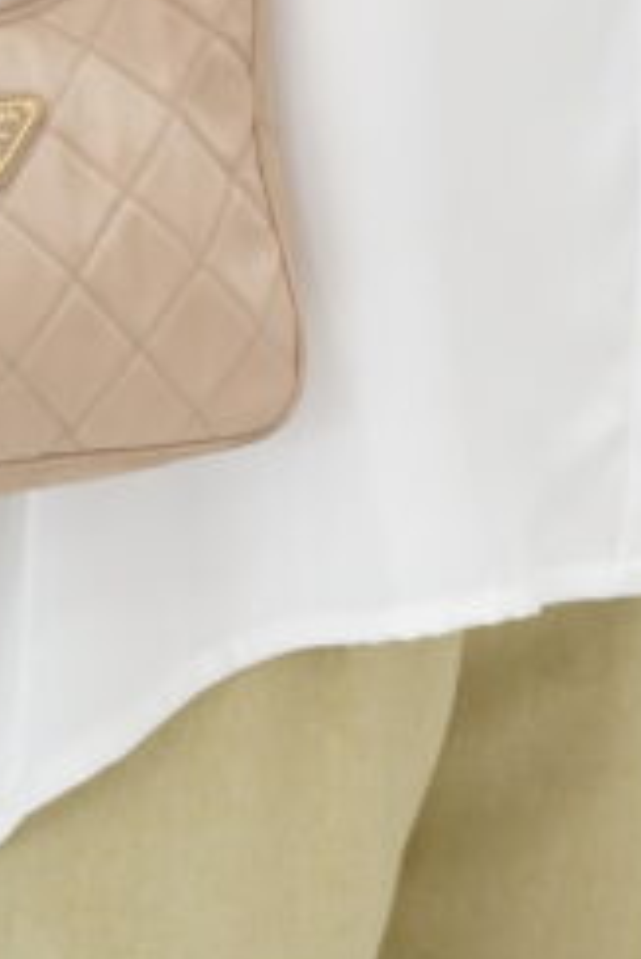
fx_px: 5600
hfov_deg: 6.6
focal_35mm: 210
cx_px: 336
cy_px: -157
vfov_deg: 9.7
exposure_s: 1/10
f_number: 6.3
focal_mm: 50
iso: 640
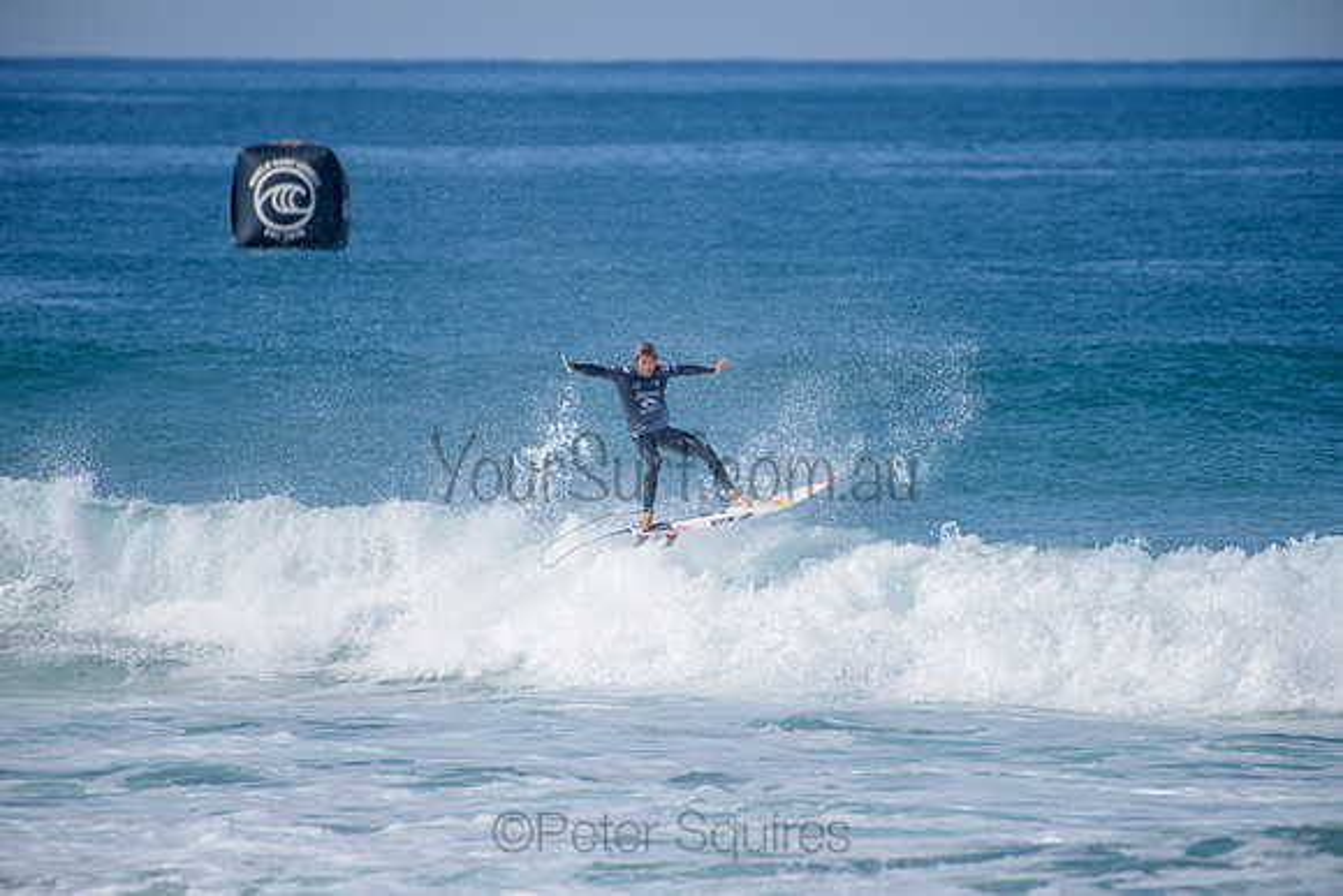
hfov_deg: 4.1
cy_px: 448
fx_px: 18656
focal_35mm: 500
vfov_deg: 2.8
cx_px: 672
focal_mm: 500
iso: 160
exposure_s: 1/2000
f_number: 5.6
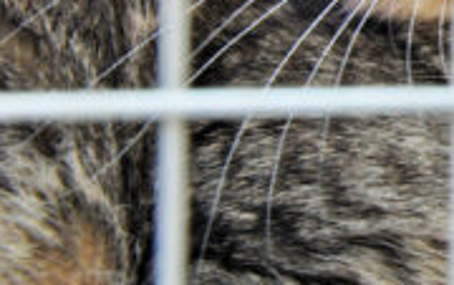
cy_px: -221
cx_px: 926
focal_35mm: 165
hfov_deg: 11.4
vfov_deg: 7.7
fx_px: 2044
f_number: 13
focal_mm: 38
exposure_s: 1/125
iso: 1250
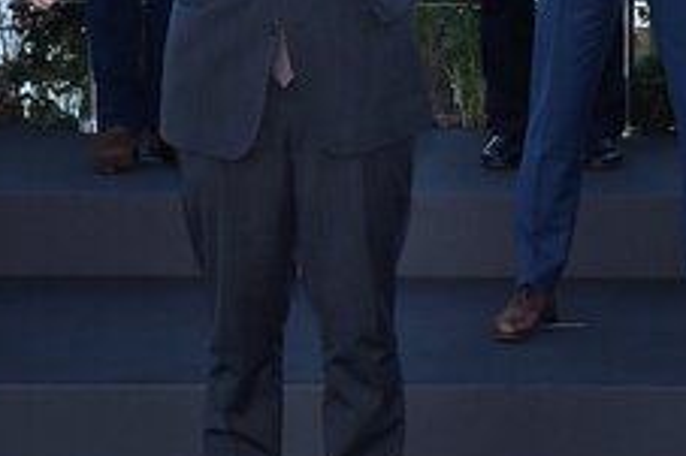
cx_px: 348
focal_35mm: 191
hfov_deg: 10.8
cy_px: -23
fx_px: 3637
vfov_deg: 7.1
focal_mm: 31
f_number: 5.6
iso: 125
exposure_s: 1/250
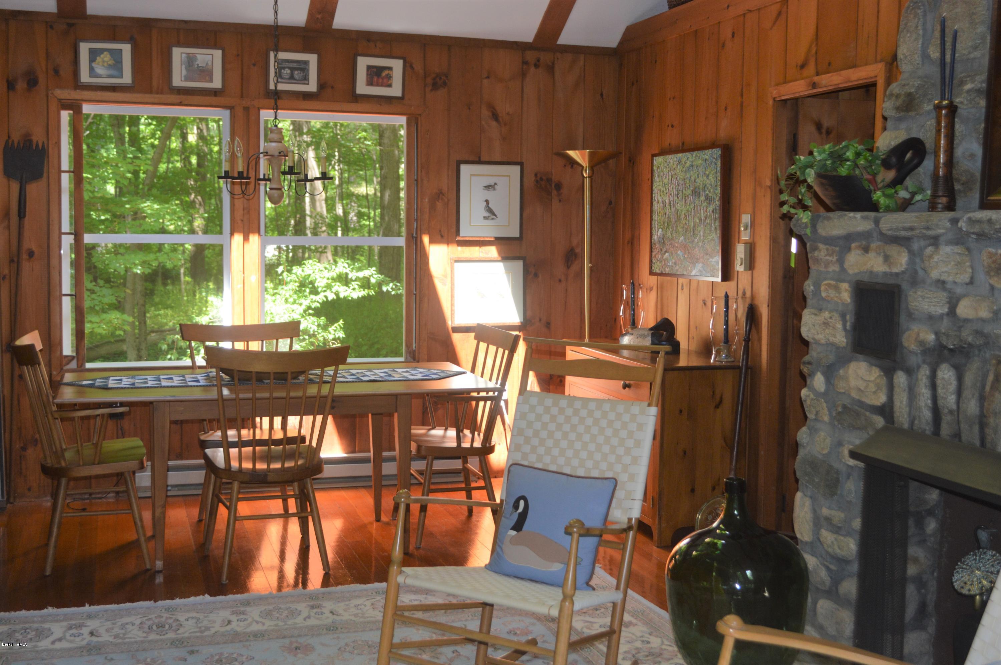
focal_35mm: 42
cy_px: 332
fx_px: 1167
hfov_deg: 46.4
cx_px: 500
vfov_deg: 31.8
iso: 400
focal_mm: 28
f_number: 4.5
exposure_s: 1/100
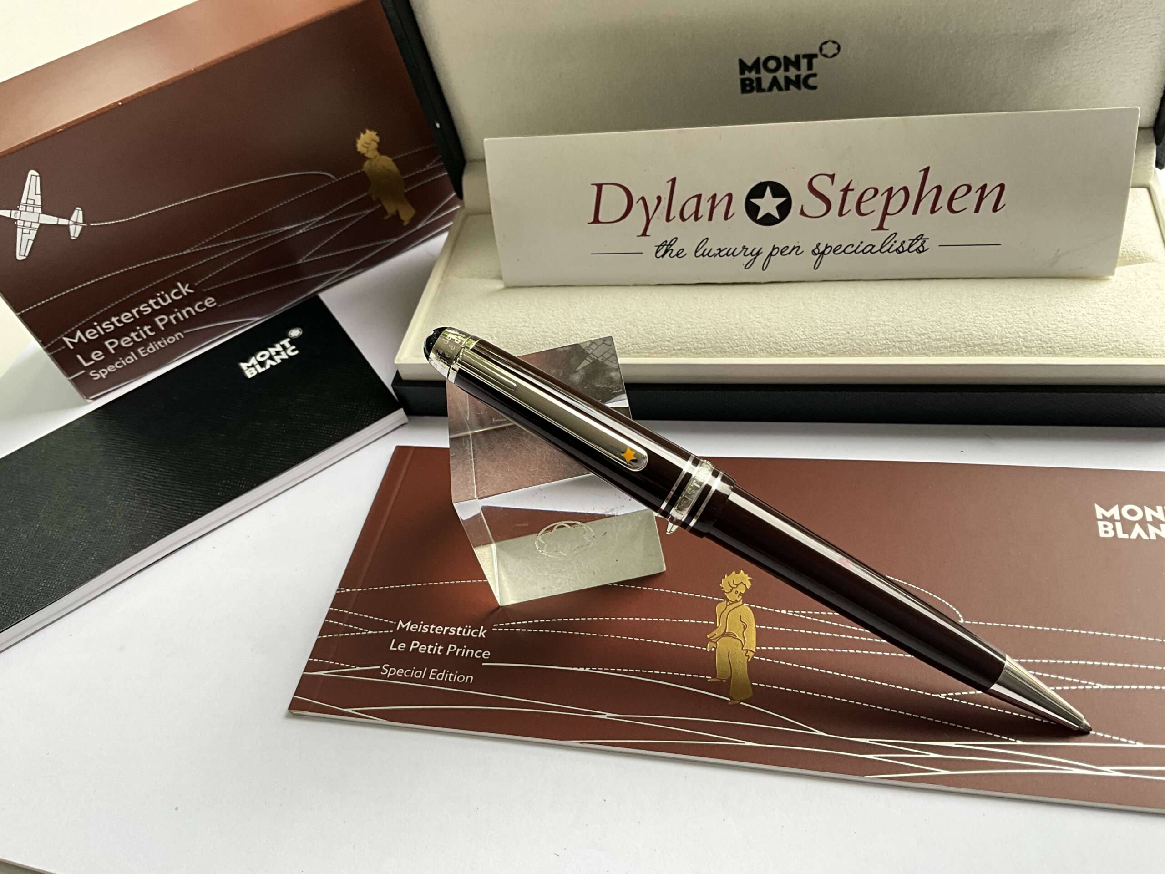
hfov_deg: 61.7
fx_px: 976
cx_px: 582
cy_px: 437
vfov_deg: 48.2
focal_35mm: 29
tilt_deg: -48.1
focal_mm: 3
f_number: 1.8
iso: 40
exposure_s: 1/122
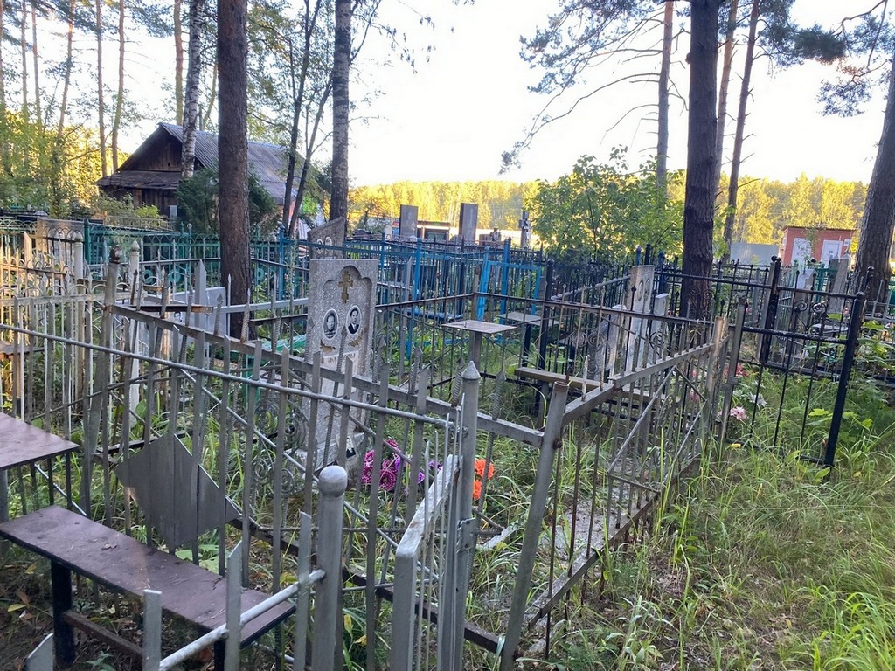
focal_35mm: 26
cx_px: 448
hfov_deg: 67.3
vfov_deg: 53.1
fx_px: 672
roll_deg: -1.6
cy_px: 336
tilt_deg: -13.9
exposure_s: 1/122
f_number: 1.8
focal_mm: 4.25
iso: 80
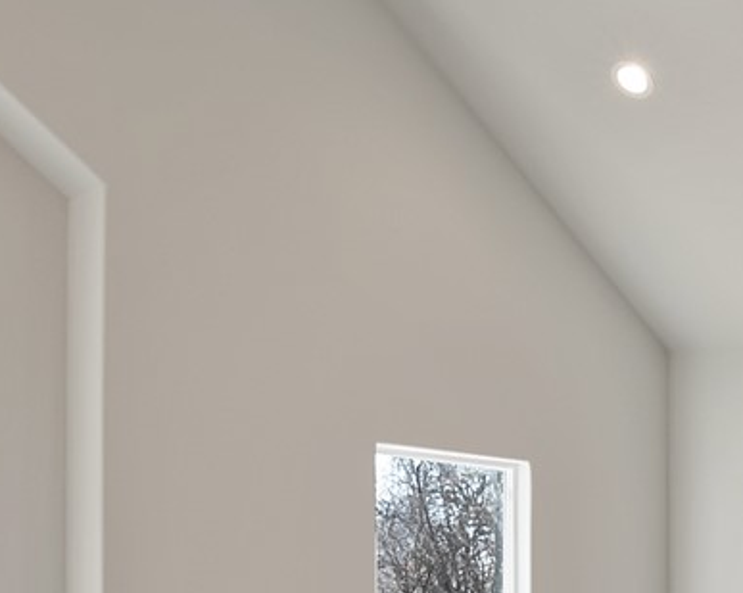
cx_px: 726
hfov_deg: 26.6
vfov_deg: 21.3
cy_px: 648
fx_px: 1494
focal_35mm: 68
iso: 640
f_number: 9
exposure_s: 1/8
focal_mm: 14
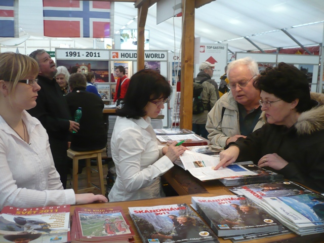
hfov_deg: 52.6
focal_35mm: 35
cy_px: 122
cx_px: 162
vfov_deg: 40.7
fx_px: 328
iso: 200
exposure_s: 1/30
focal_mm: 5.8
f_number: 2.8
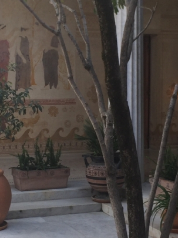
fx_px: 591
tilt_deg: -4.8
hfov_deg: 17.1
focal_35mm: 86
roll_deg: -0.9
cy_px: 117
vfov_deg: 22.8
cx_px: 50
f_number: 2.2
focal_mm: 4.15
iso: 32
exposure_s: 1/370
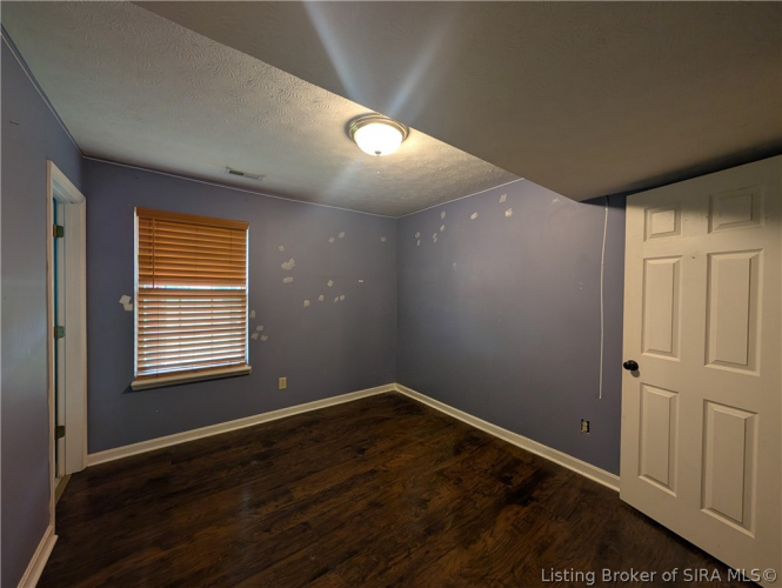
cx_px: 391
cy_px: 294
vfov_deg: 94.6
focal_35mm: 12
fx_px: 271
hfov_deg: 110.5
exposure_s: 1/27.4
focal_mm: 2.02
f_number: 1.7
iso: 141
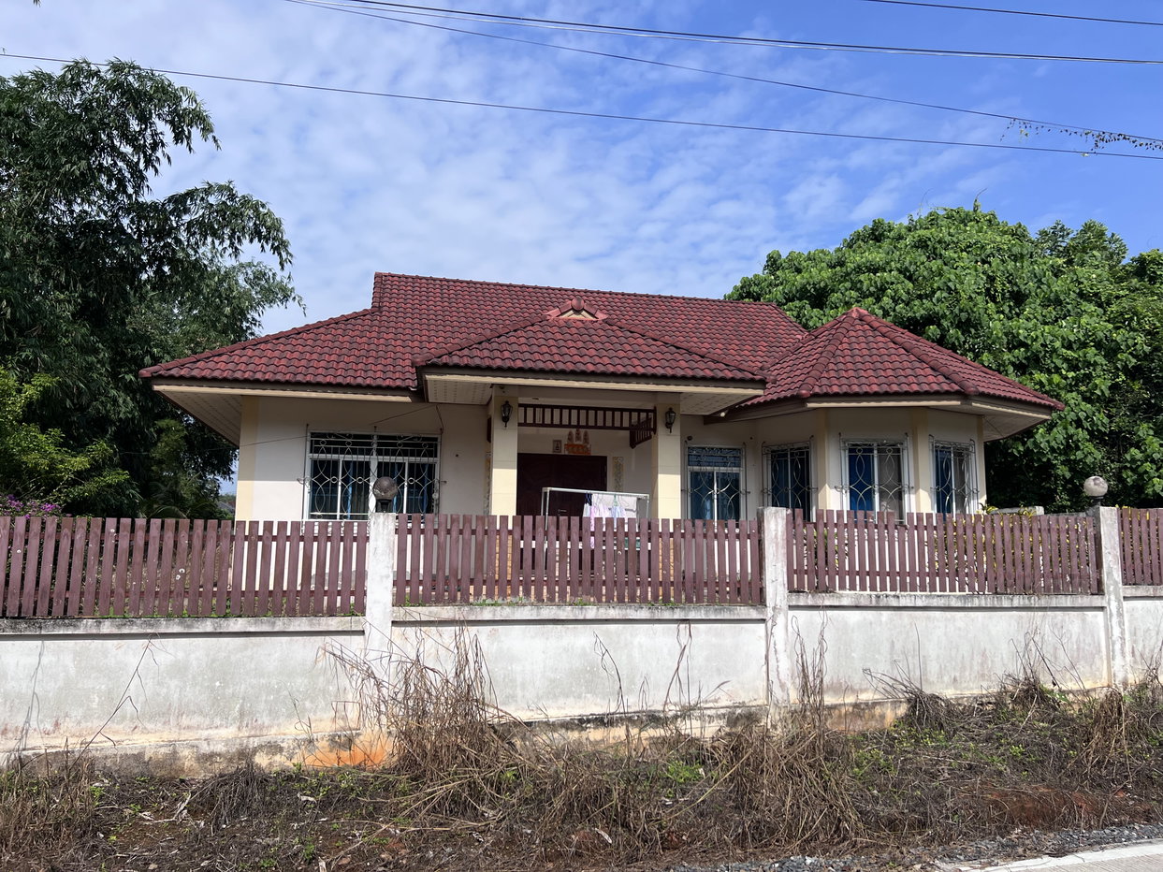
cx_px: 582
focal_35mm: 26
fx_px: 873
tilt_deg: +6.3
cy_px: 436
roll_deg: -1.0
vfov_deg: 53.1
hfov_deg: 67.3
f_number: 1.5
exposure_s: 1/5882
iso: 50
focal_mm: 5.7
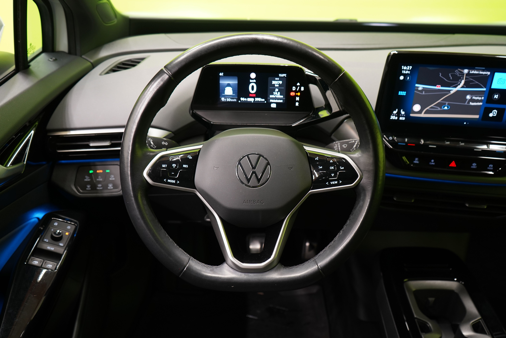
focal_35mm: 31
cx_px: 253
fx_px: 436
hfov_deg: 60.3
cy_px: 169
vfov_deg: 42.3
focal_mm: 31
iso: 1250
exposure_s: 1/20
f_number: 5
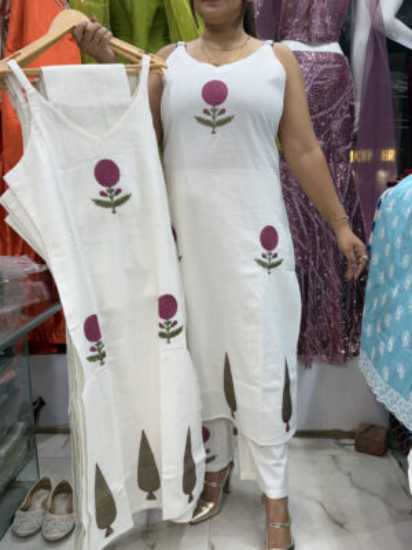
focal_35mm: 24
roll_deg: +1.2
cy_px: 275
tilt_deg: -9.5
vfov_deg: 71.6
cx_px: 206
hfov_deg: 56.8
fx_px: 381
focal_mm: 6.76
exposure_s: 1/131
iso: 50
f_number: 1.78
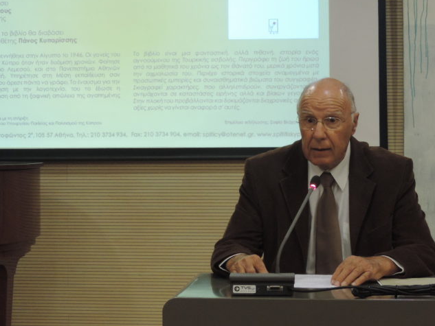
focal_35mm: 97
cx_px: 230
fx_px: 1219
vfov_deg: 15.2
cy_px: 172
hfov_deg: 20.2
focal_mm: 10.7
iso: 400
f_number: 3.7
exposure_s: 1/30
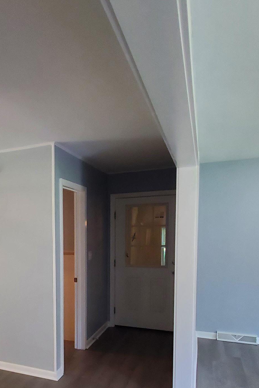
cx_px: 7
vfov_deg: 60.2
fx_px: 324
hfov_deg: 39.1
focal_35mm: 30
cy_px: 264
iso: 200
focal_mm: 1.8
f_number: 2.2
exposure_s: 1/60
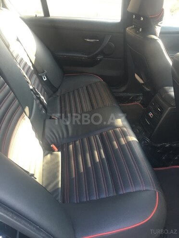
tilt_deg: -35.2
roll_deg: -4.7
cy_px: 119
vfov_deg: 61.7
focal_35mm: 29
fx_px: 200
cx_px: 90
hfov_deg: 48.2
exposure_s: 1/33
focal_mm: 4.15
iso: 40
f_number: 2.2
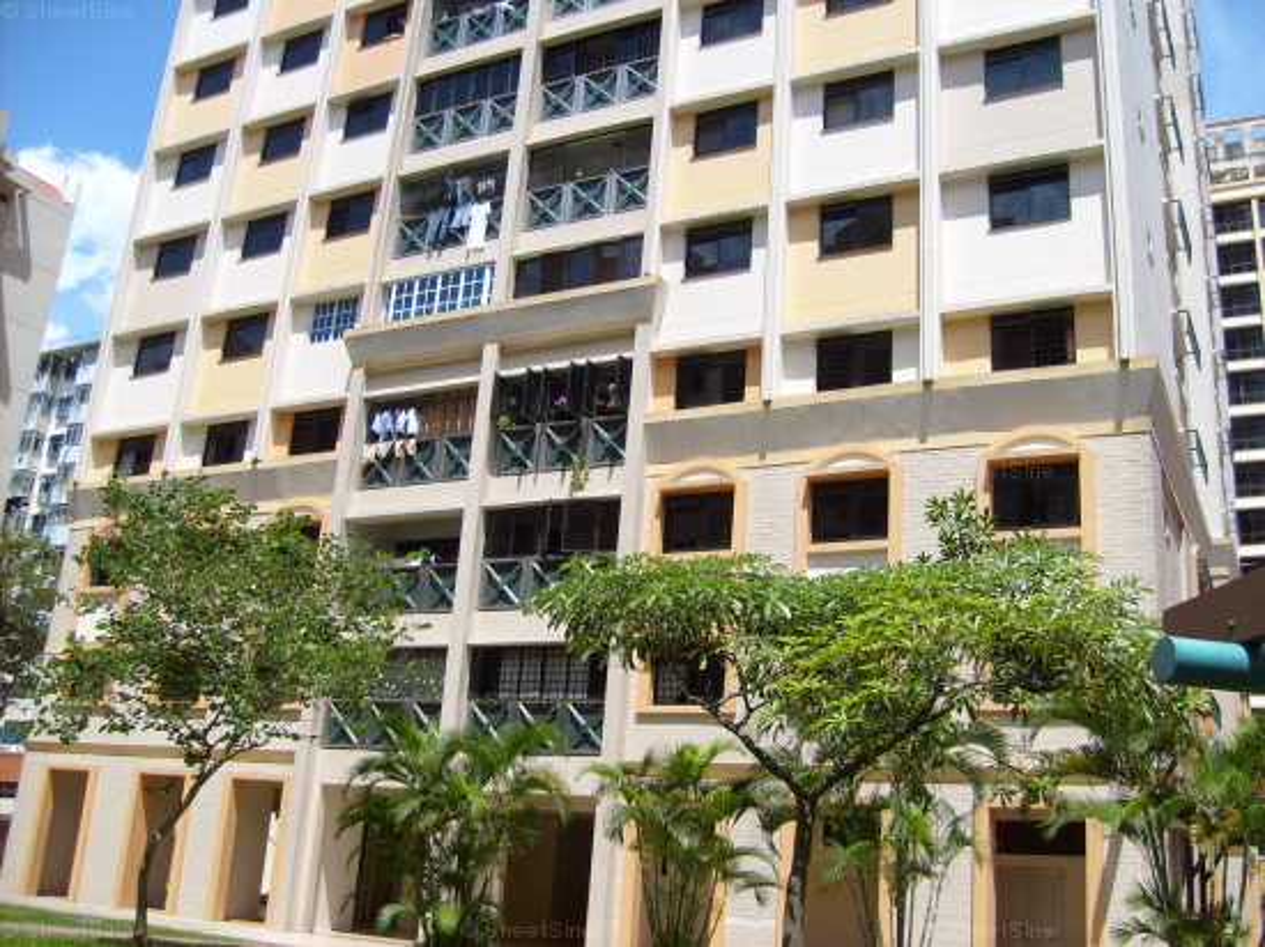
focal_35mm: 35
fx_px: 1278
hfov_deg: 52.6
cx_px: 632
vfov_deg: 40.7
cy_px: 474
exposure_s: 1/250
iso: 80
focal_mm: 5.8
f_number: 7.1
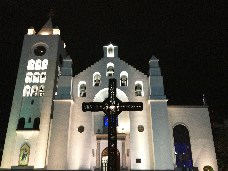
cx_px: 114
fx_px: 231
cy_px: 86
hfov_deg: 52.6
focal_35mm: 35
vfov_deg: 40.7
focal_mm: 4.28
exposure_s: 1/15
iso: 400
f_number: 2.4
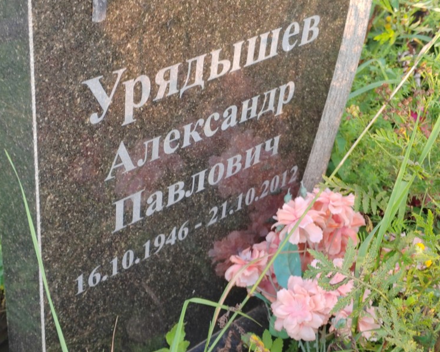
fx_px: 820
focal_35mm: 63
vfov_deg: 24.2
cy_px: 176
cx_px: 235
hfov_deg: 30.0
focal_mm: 5.52
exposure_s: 1/100
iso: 160
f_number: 1.9
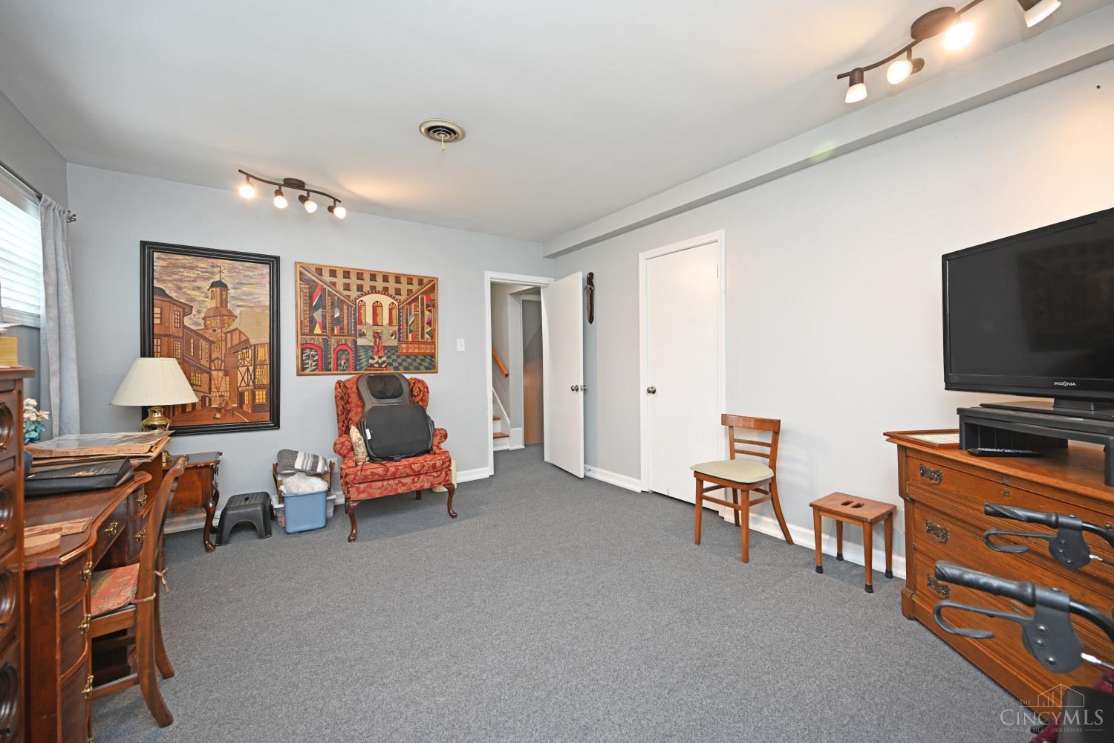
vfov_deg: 81.2
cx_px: 557
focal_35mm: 14
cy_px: 372
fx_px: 433
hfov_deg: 104.3
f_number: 4
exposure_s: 1/60
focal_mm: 14
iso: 400
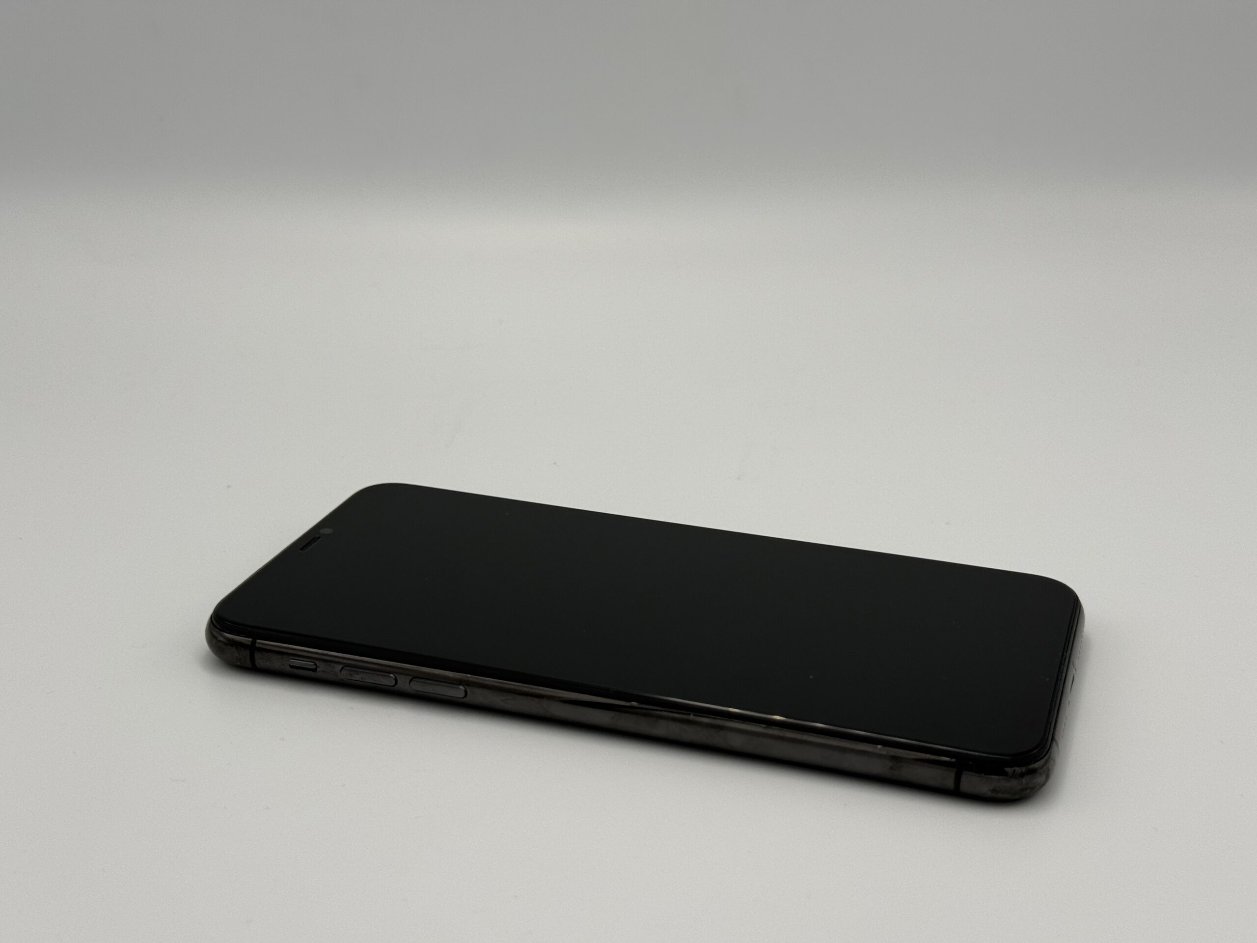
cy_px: 472
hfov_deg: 39.7
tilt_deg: -20.8
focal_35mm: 48
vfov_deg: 30.3
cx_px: 628
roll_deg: -0.7
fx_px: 1743
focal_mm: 6.76
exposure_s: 1/1100
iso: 64
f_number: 1.78
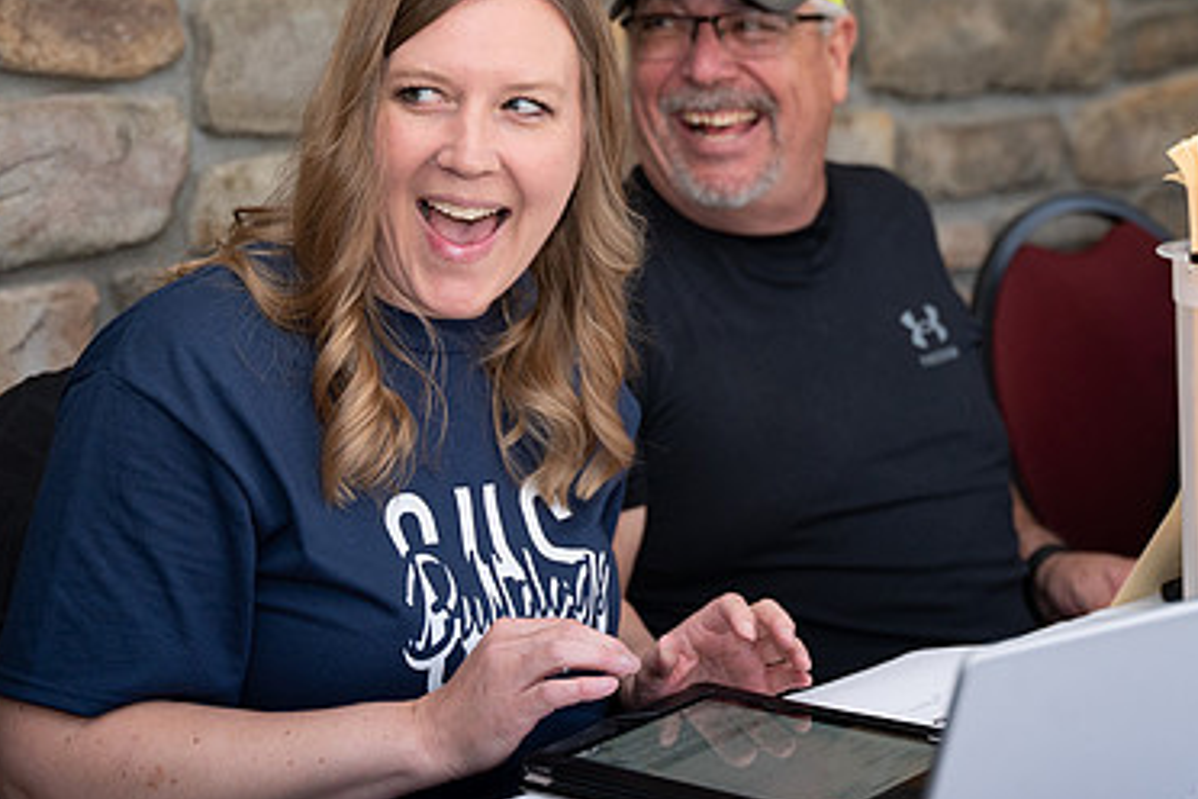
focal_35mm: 93
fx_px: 3095
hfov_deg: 21.8
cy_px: 107
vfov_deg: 14.6
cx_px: 834
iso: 800
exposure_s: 1/250
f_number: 2.8
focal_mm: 52.3
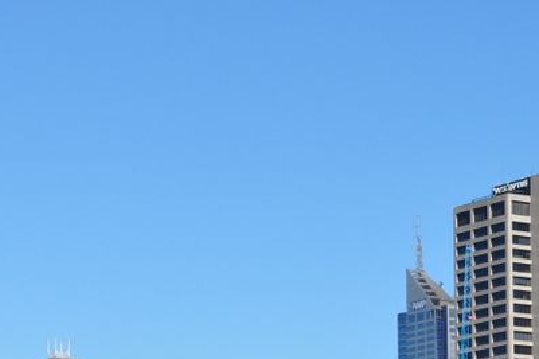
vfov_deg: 7.9
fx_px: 2578
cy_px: 436
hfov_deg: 11.9
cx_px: 379
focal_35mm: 172
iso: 200
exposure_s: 1/320
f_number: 10
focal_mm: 45
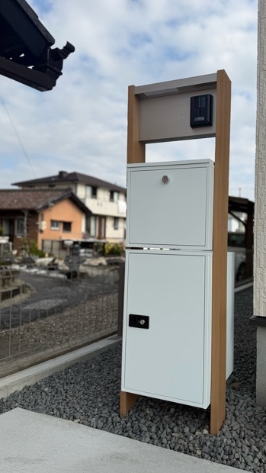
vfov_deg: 69.8
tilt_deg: +1.6
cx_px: 180
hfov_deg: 42.3
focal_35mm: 27
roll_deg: -1.5
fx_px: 338
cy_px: 232
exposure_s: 1/5319
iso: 80
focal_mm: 6.76
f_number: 1.78
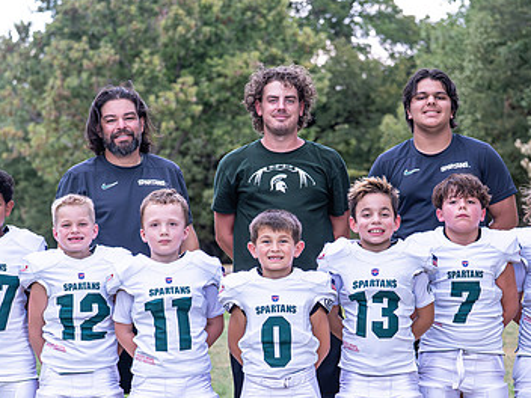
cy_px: 312
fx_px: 1825
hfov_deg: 16.6
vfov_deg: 12.4
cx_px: 276
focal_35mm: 119
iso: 800
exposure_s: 1/320
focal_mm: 50
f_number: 2.8
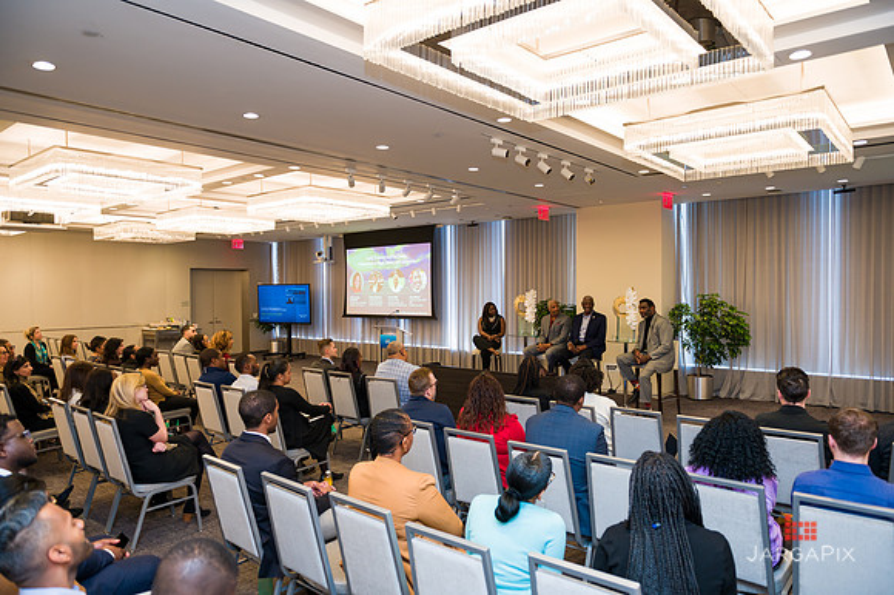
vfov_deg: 53.1
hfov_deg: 73.8
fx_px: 596
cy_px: 298
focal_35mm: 24
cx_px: 447
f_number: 4
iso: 640
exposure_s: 1/200
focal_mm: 24
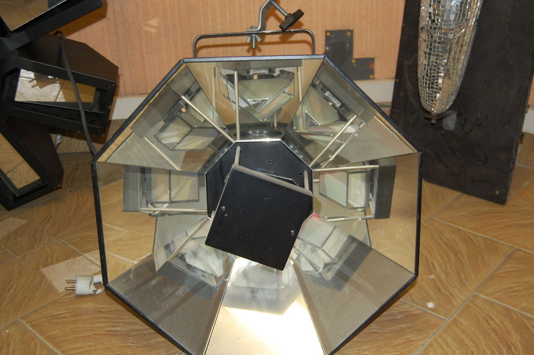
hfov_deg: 49.6
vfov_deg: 34.2
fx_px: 578
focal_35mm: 39
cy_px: 178
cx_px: 267
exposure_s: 1/60
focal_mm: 26
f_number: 4.2
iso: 400
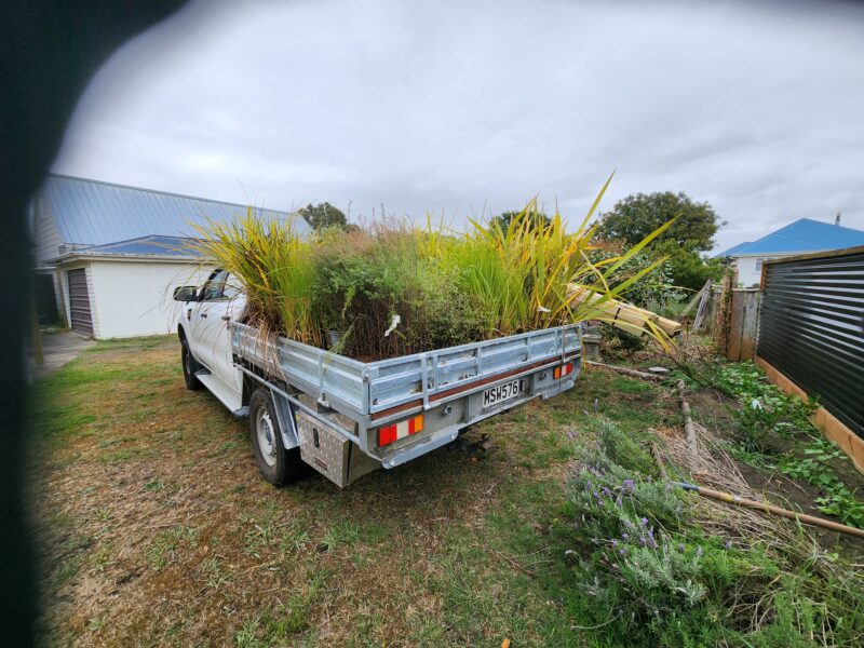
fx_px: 324
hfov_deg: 106.2
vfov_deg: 89.9
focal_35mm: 13
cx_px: 432
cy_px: 324
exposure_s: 1/812
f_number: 2.2
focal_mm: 2.2
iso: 50
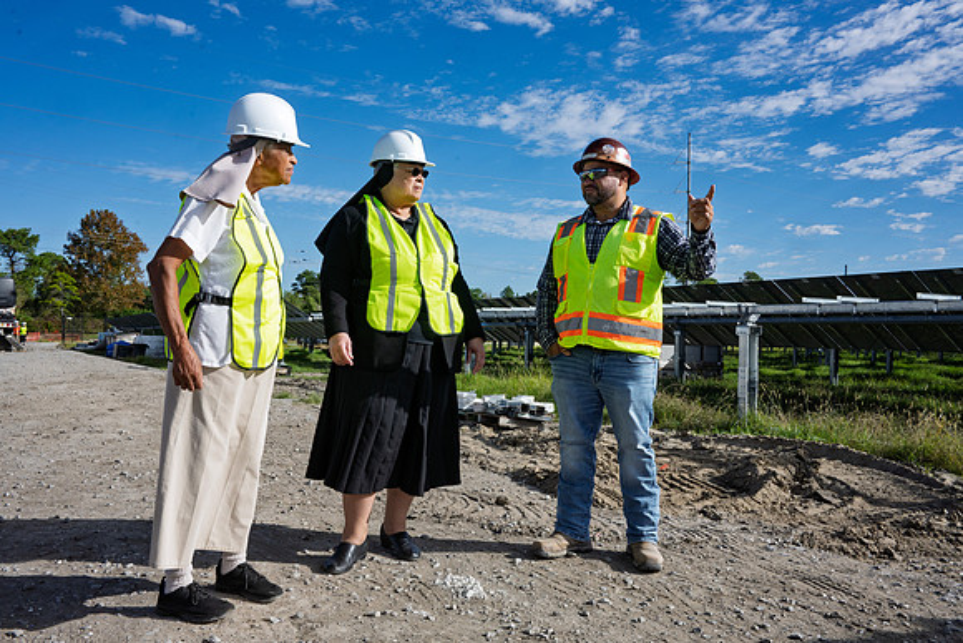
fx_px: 777
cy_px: 309
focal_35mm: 29
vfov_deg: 44.9
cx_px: 463
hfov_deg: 63.5
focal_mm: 28
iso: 200
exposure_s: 1/320
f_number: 16
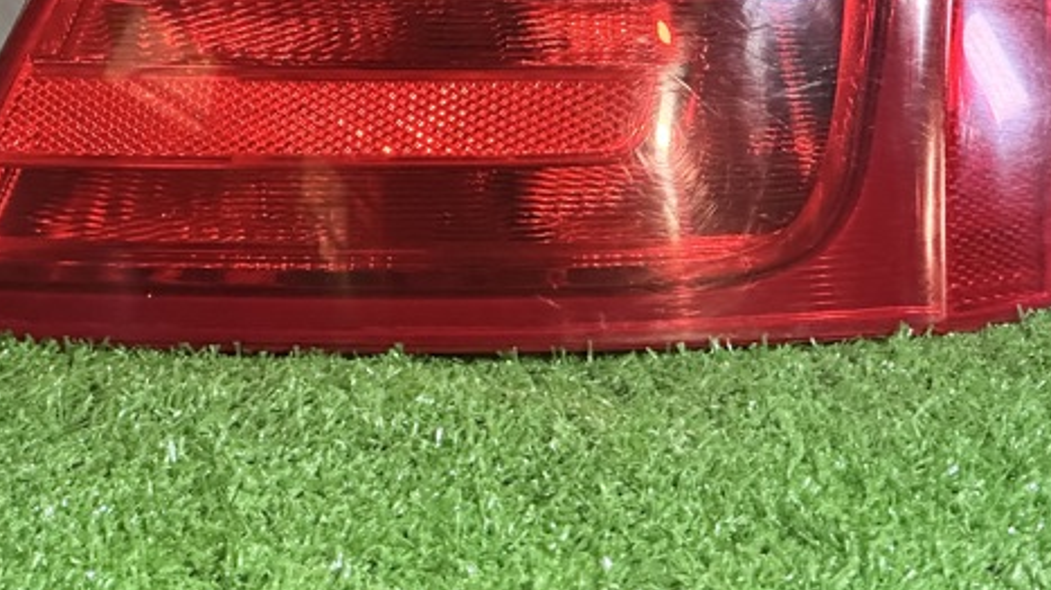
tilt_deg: -13.1
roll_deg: +3.1
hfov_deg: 18.6
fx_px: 3203
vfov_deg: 10.5
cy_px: 82
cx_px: 504
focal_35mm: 115
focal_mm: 9
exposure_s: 1/41
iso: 1250
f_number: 2.8
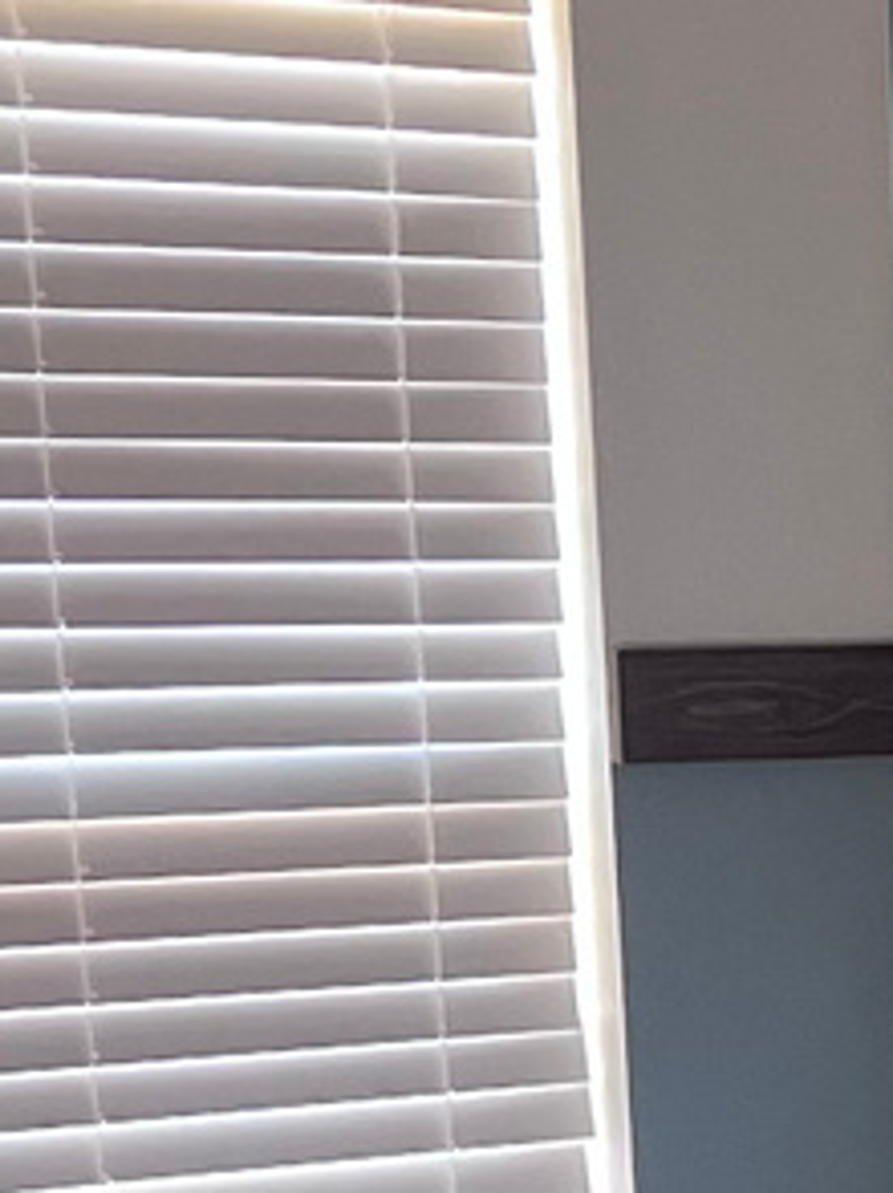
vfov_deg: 14.1
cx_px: 1896
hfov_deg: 10.0
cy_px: 1396
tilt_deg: -9.7
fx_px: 4685
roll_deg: -0.4
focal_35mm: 136
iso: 320
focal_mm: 5.7
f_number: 1.5
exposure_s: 1/60
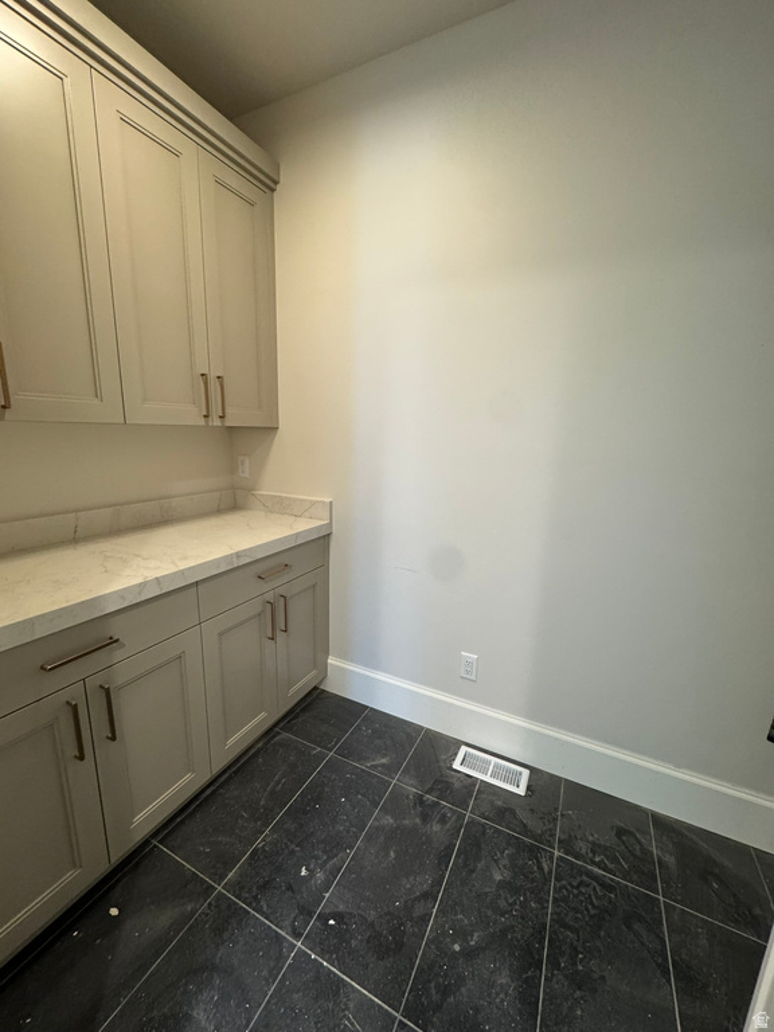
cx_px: 387
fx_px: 417
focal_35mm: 14
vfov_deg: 102.1
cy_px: 516
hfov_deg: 85.7
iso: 250
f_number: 2.2
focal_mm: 2.22
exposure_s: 1/60
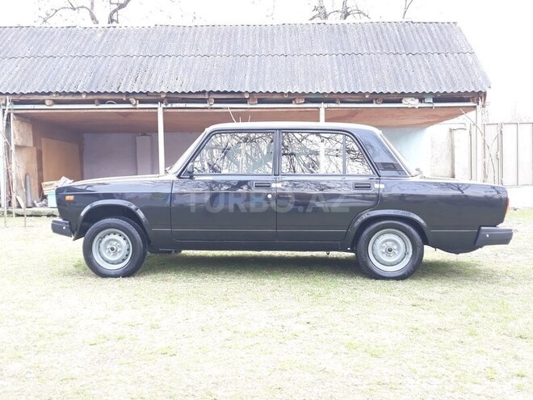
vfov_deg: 51.4
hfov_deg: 65.3
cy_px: 200
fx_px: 416
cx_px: 266
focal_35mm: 27
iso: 40
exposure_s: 1/100
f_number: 1.7
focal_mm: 3.71
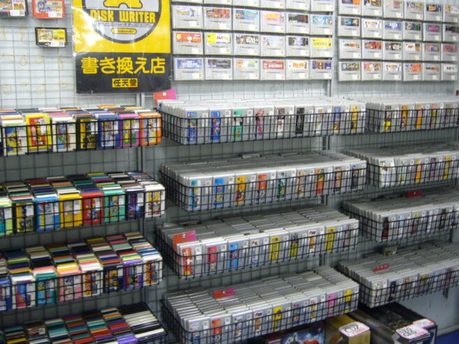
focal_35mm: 41
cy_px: 168
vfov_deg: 35.1
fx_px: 544
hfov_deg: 45.7
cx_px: 257
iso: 125
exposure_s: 1/15
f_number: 2.8
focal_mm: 5.8
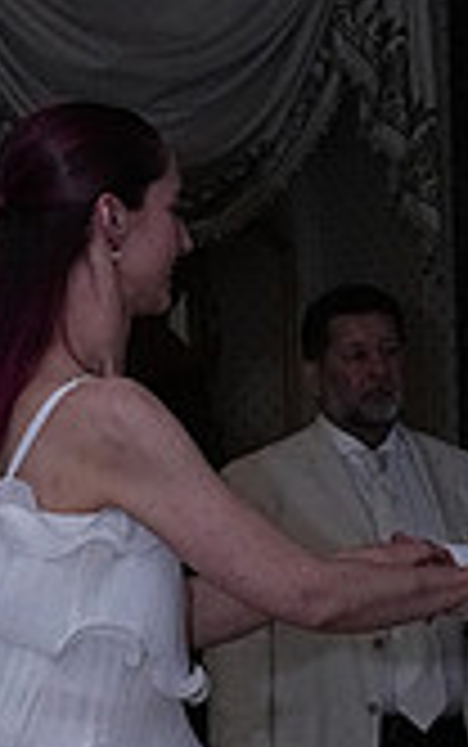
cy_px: 904
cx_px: 416
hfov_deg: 5.5
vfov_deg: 8.7
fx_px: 4869
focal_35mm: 239
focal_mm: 45
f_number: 8
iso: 5000
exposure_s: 1/200
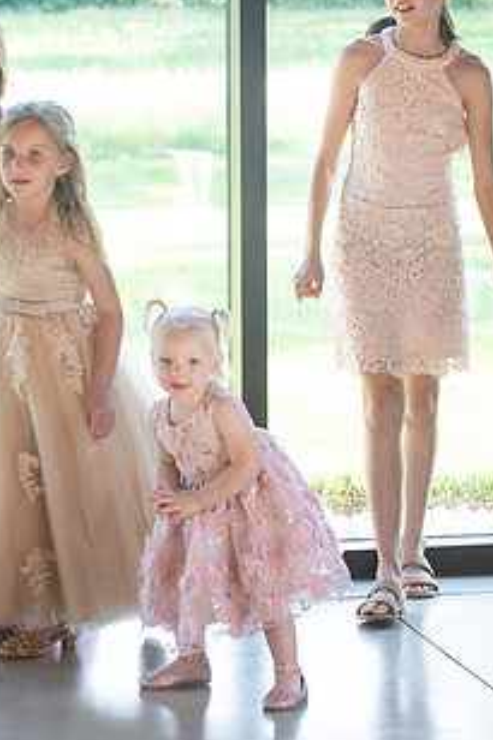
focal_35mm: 156
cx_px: 185
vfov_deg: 13.2
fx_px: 3208
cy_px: 339
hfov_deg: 8.8
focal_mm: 70
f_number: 6.3
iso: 1000
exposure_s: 1/160
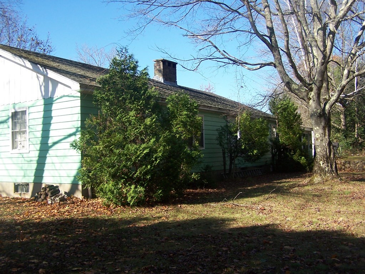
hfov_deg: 49.0
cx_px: 182
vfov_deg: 37.7
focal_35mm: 38
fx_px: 401
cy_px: 137
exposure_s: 1/500
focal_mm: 6.3
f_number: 2.8
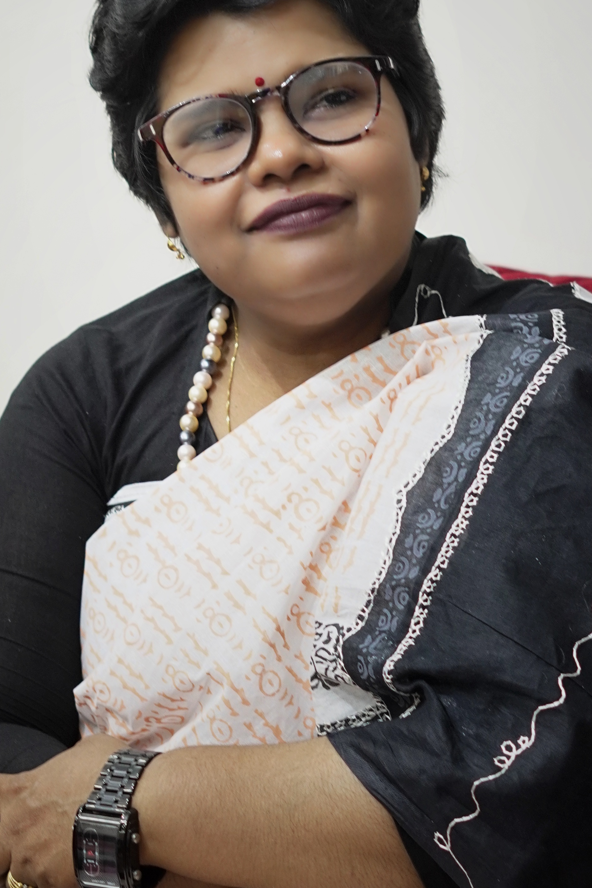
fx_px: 3972
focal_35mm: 161
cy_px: 325
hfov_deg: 8.5
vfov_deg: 12.7
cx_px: 211
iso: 640
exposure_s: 1/160
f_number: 2.8
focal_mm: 50
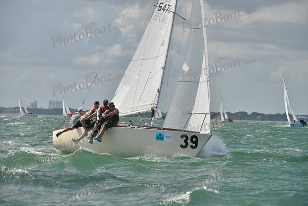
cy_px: 103
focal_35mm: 210
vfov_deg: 6.5
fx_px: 1797
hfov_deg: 9.8
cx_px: 154
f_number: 7.1
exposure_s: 1/1600
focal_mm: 210
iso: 280
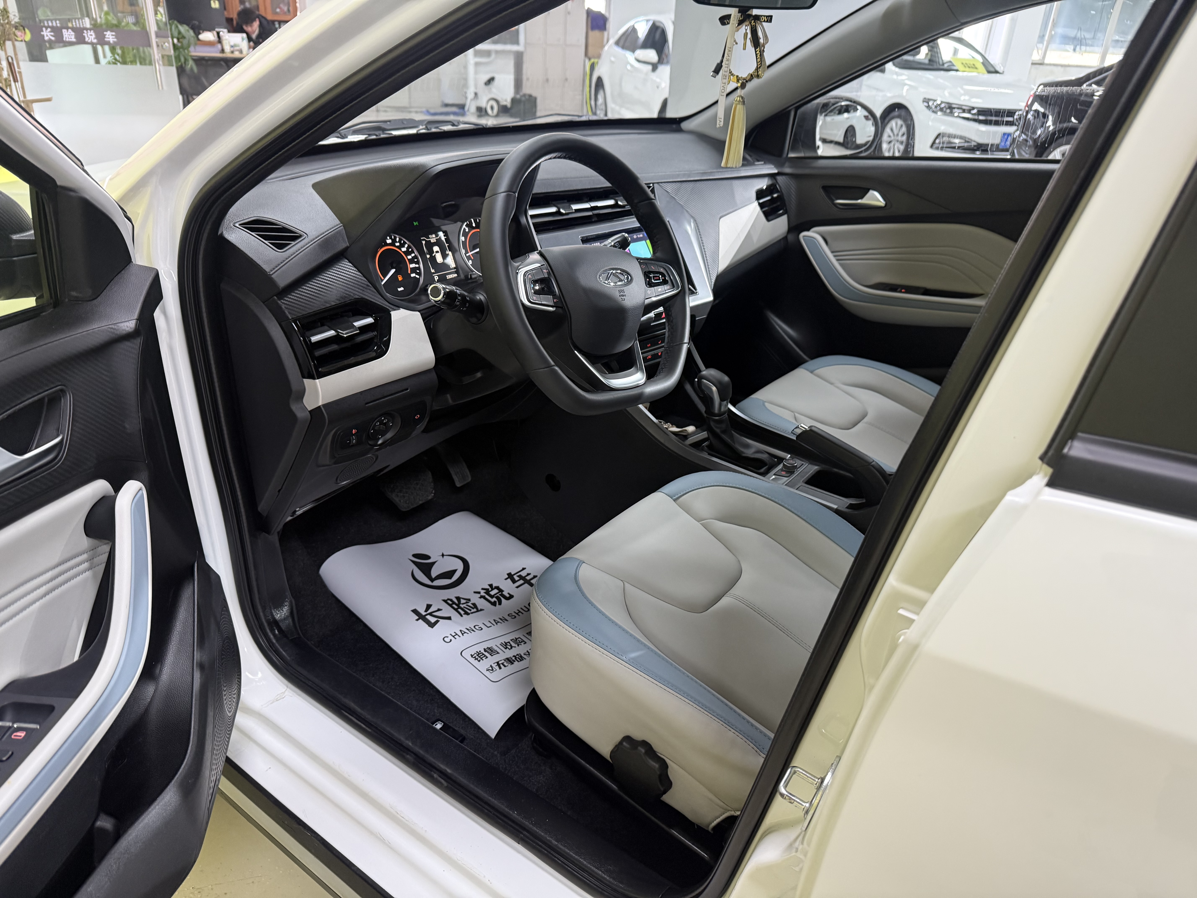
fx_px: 830
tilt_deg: -27.1
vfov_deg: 56.8
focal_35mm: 24
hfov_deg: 71.6
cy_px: 449
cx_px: 598
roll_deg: -2.9
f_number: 1.78
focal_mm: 6.76
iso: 250
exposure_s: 1/50
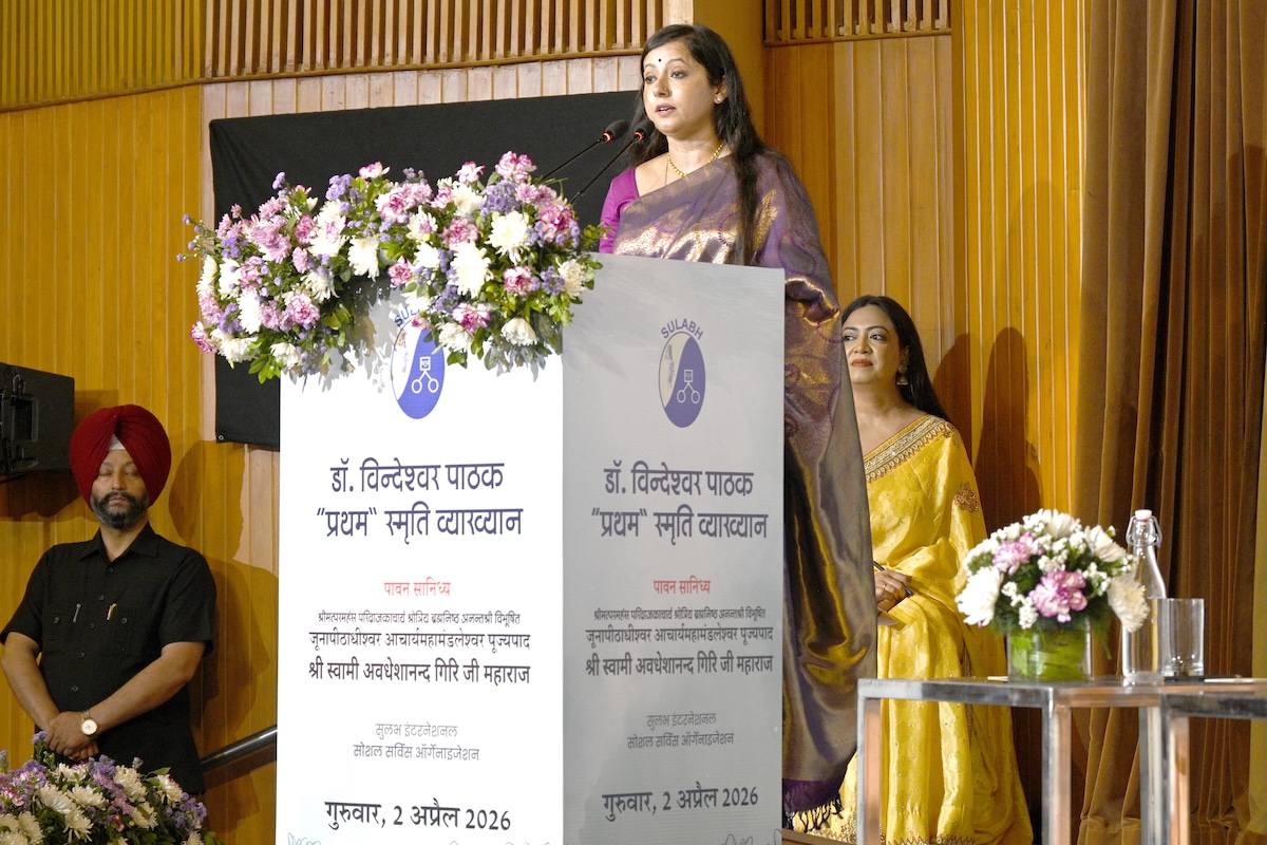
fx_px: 3026
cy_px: 422
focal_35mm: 86
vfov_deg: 15.9
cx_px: 634
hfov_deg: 23.6
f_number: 6.3
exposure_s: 1/125
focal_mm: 86
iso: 800
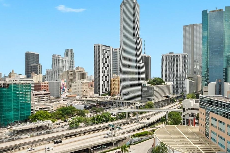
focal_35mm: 26
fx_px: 166
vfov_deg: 49.4
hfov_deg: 69.3
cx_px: 123
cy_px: 86
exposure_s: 1/500
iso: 200
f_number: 8
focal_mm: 10
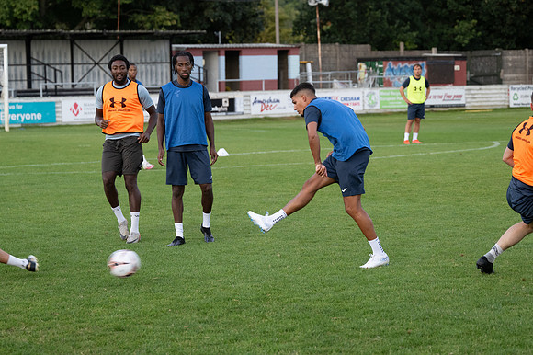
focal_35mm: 105
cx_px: 266
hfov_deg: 19.5
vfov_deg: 13.0
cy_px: 178
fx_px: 1554
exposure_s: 1/320
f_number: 3.2
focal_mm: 70
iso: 1000
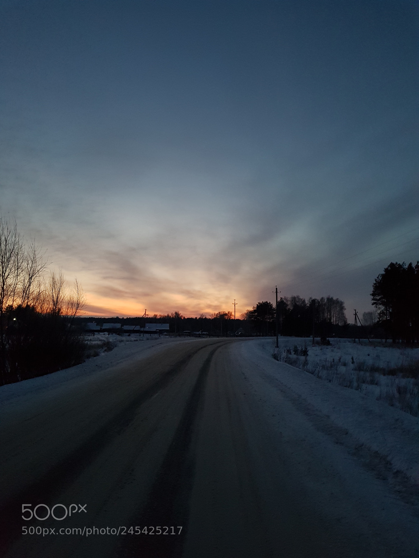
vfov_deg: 67.3
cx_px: 210
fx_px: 420
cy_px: 279
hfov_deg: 53.1
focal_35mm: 26
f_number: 1.7
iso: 400
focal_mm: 4.2
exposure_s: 1/10
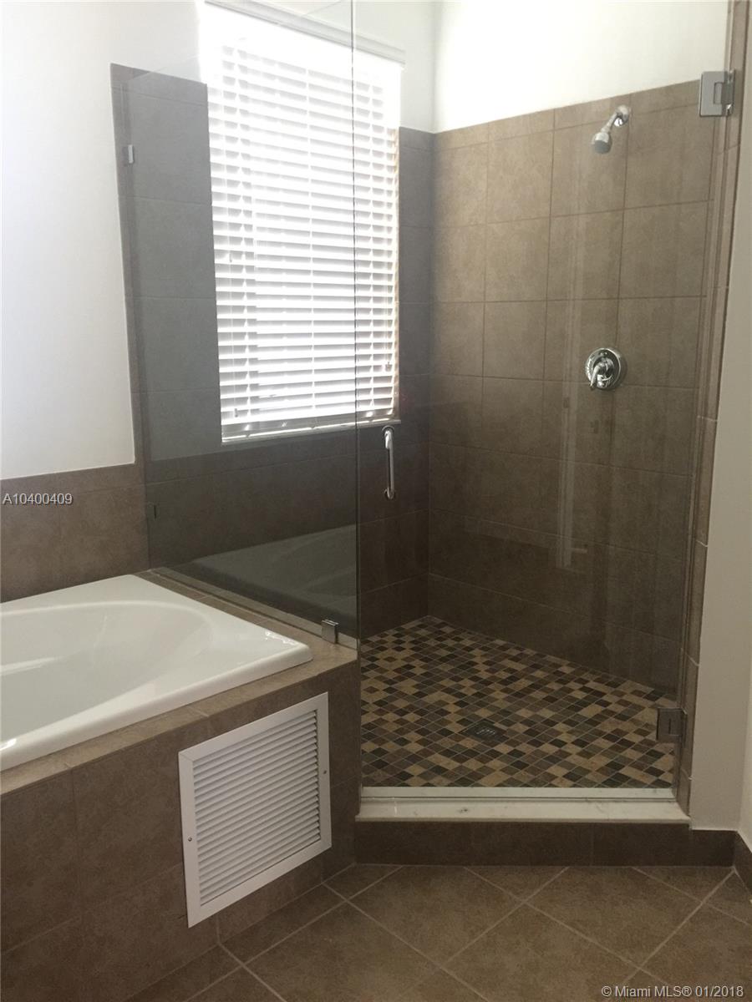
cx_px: 376
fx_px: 840
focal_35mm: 29
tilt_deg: -12.1
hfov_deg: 48.2
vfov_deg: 61.7
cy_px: 501
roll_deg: +0.4
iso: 125
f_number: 2.2
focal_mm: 4.15
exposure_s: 1/4
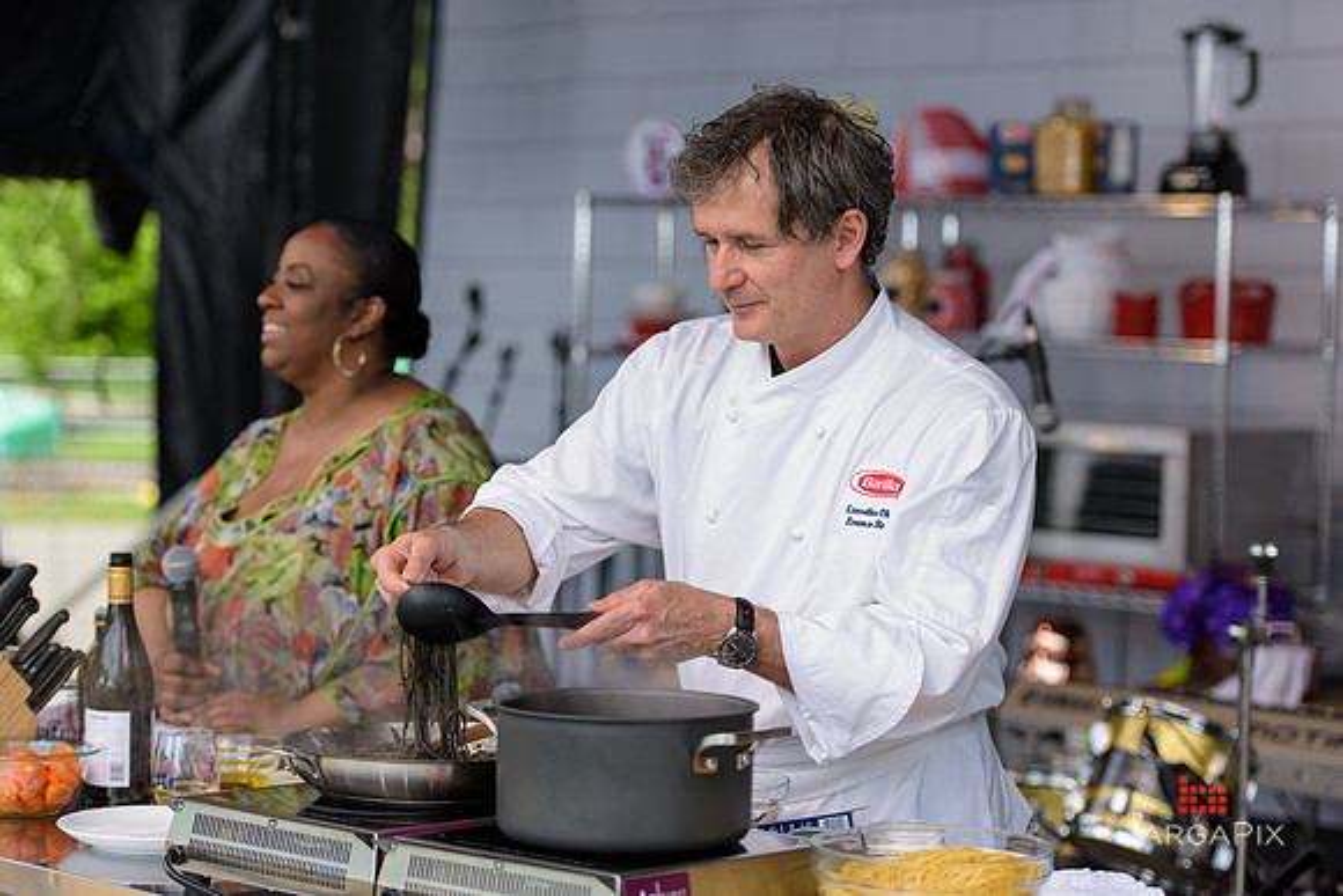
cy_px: 448
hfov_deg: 21.5
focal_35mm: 95
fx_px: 3545
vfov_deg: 14.4
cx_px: 672
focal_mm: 95
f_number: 3.2
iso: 250
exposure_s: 1/1250
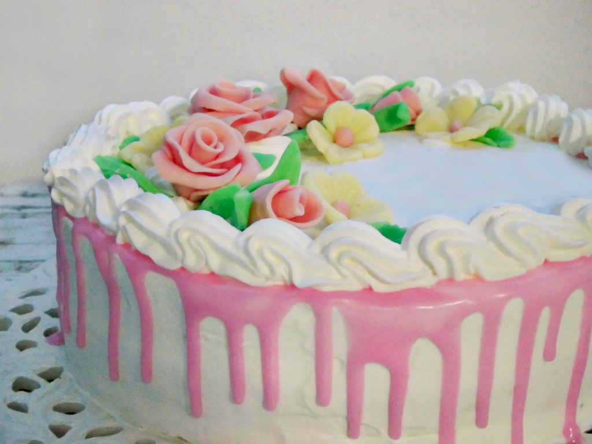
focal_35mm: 47
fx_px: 804
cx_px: 296
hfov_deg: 40.4
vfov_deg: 30.9
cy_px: 222
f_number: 3.4
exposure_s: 1/15
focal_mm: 8.3
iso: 400
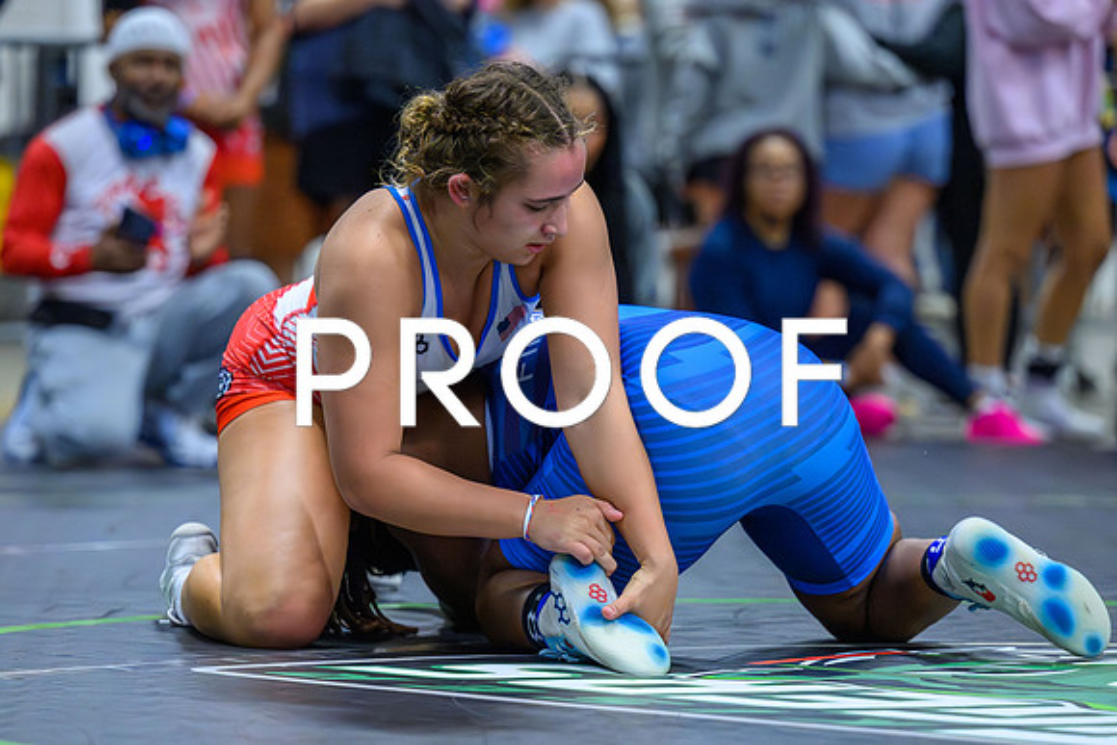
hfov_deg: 11.0
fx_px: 5810
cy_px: 458
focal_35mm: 187
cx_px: 493
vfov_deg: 7.3
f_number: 2.8
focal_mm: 135
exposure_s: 1/800
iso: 16000
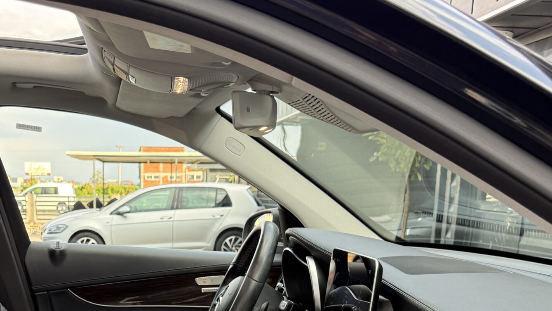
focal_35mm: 50
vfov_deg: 22.1
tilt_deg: -13.1
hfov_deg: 40.4
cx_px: 149
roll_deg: +0.4
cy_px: 373
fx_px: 732
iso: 100
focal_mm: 6.76
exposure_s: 1/237
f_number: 1.78
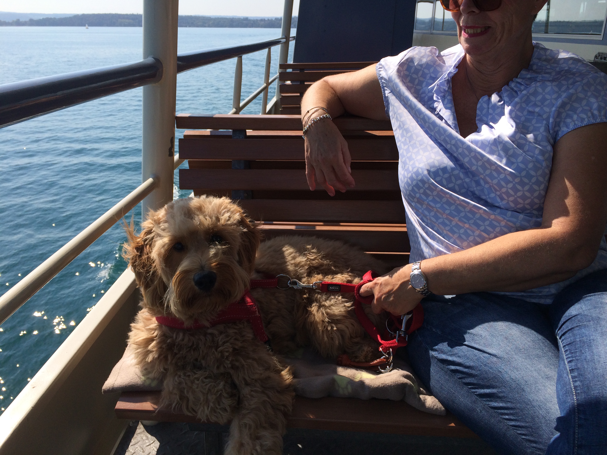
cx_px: 304
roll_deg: -2.2
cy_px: 228
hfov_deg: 61.7
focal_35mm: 29
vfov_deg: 48.2
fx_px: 509
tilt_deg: -20.7
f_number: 2.2
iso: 32
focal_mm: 4.15
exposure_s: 1/2415
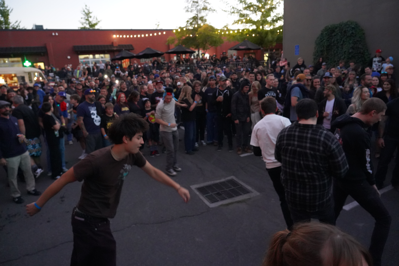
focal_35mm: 24
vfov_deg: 53.1
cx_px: 200
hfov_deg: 73.7
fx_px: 266
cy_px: 133
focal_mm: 24
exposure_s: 1/125
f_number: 4
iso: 12800
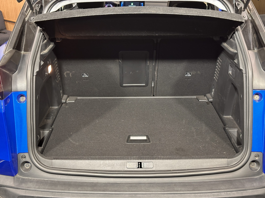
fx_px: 367
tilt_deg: -21.0
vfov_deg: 30.3
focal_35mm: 48
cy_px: 99
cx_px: 132
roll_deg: +1.0
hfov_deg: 39.7
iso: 400
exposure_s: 1/33
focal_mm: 6.86
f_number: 1.78
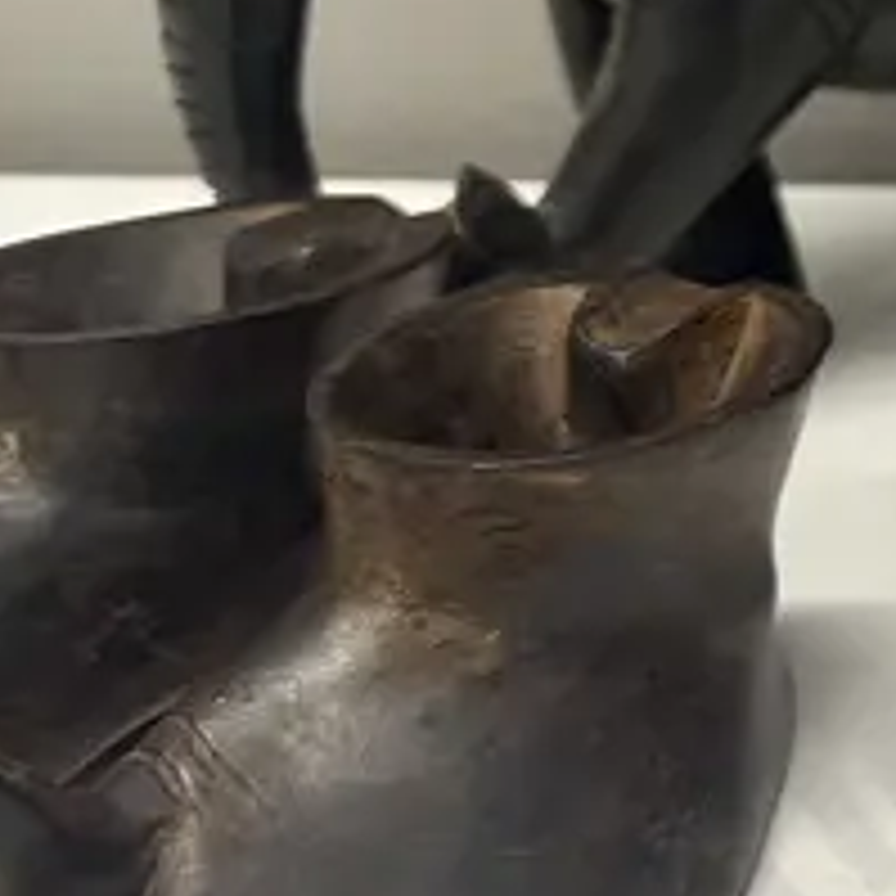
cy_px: 90
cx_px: 1815
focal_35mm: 109
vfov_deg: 15.8
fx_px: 3192
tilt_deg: -13.9
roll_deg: -1.4
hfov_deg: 13.6
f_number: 1.78
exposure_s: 1/100
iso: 160
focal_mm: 6.86
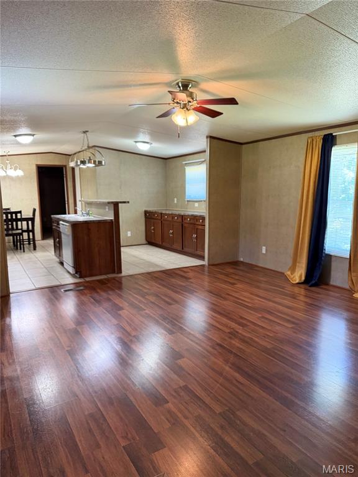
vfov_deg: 71.6
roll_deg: +0.8
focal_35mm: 24
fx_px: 331
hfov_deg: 56.8
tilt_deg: -9.3
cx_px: 179
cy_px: 238
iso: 640
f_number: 1.78
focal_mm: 6.76
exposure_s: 1/60
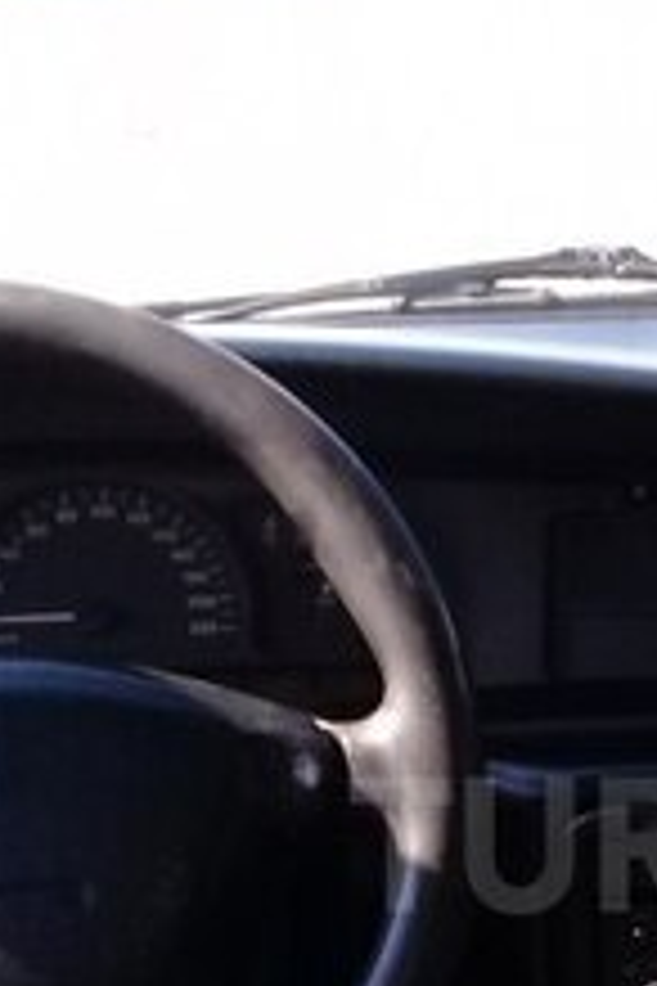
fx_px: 2655
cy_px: 844
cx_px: 810
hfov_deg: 13.7
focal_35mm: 97
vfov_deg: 20.7
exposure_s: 1/33
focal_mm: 3.3
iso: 100
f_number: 2.2
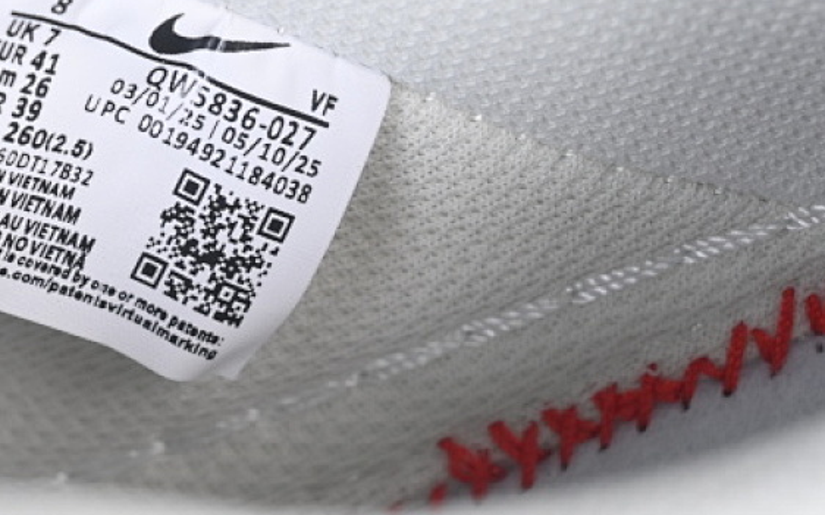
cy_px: 220
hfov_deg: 14.2
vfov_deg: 8.9
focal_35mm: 147
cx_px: 170
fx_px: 3304
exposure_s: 1/80
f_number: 7.1
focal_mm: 50
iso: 160
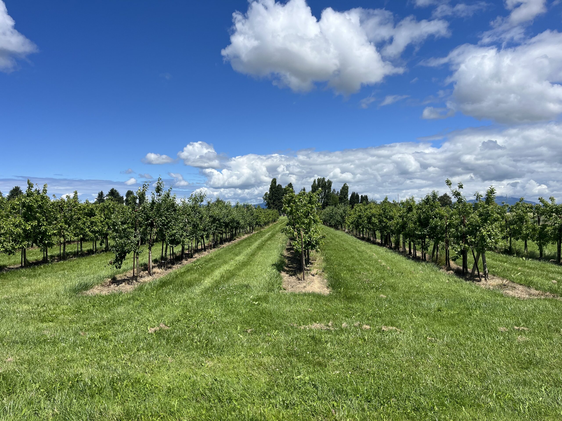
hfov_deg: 67.3
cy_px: 210
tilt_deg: -1.0
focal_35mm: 26
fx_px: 422
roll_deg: -0.2
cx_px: 281
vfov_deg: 53.1
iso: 50
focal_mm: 5.1
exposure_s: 1/4651
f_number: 1.6
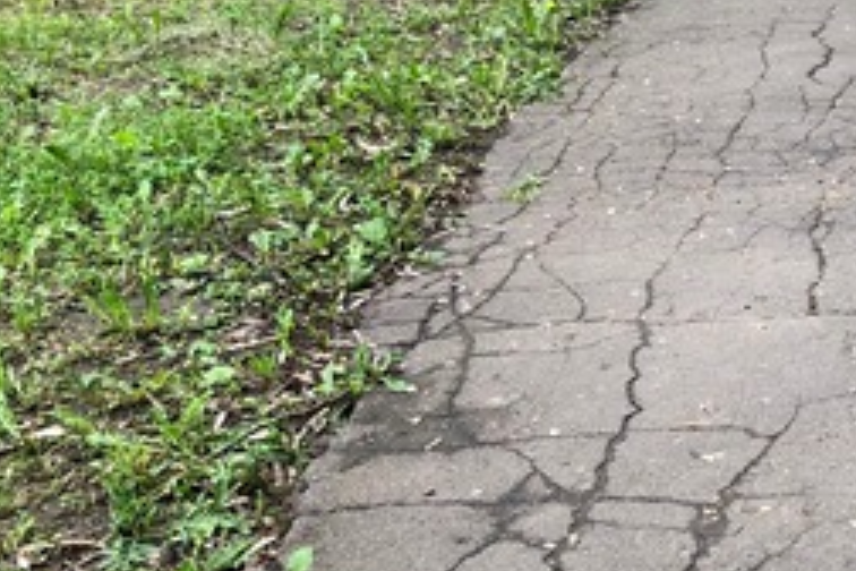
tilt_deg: -16.4
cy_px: 235
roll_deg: +0.0
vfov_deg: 18.4
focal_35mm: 74
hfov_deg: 24.7
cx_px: 1029
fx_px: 1759
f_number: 1.8
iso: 40
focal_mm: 3.99
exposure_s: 1/120
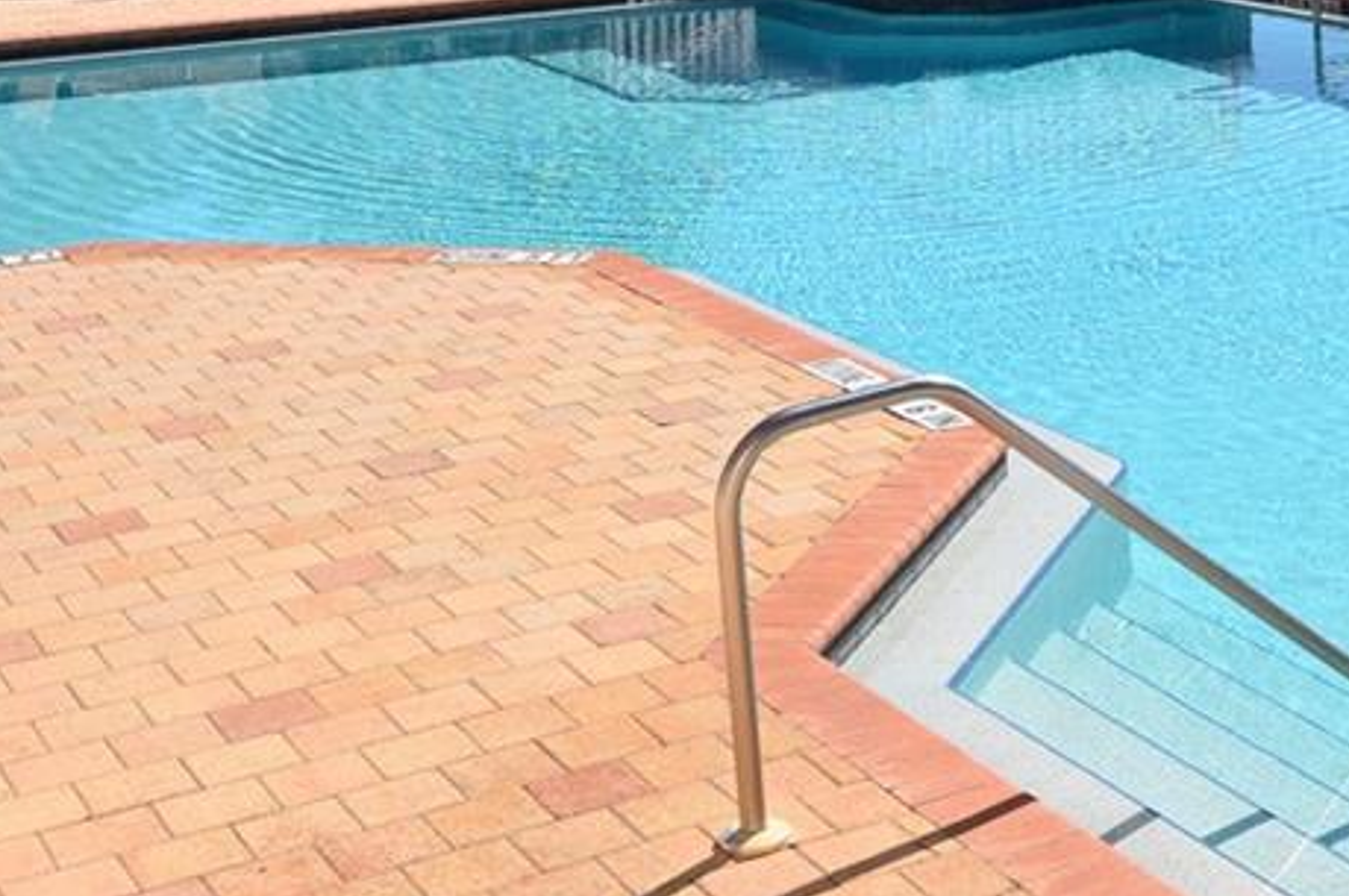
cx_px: 1396
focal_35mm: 67
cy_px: -3
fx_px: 2508
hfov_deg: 28.0
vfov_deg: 19.7
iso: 100
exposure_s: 1/250
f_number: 8
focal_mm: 20
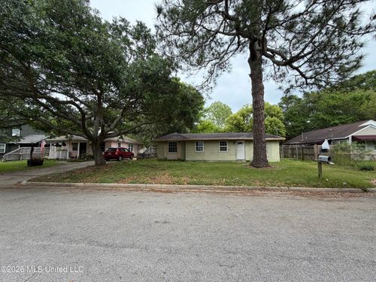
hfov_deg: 102.1
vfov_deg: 85.7
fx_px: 152
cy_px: 141
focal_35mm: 14
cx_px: 188
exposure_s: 1/502
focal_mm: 2.22
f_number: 2.2
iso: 40
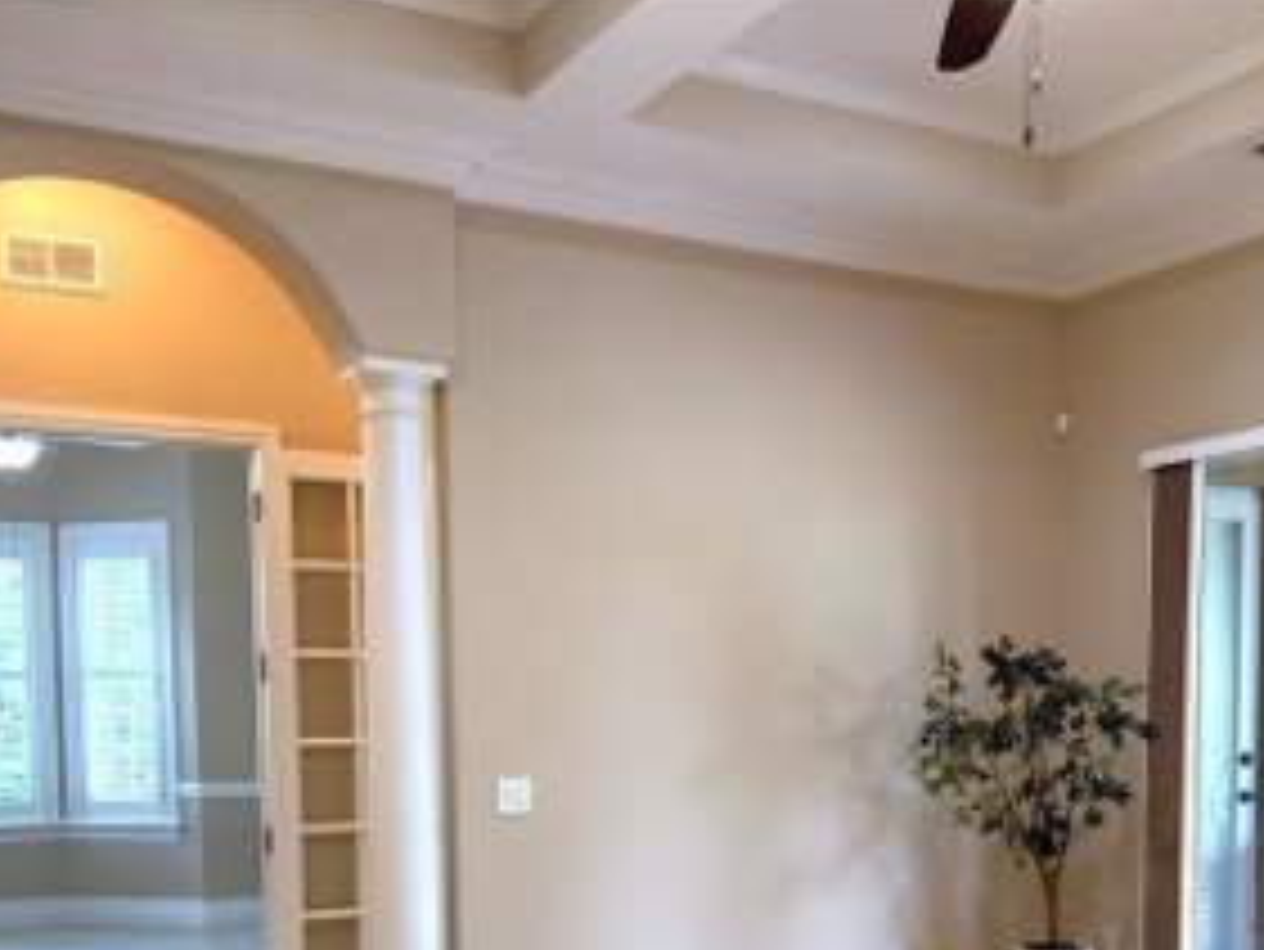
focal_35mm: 41
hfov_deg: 45.6
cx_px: 742
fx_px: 1498
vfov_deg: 33.9
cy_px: 792
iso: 160
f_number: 1.78
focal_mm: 6.76
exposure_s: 1/60
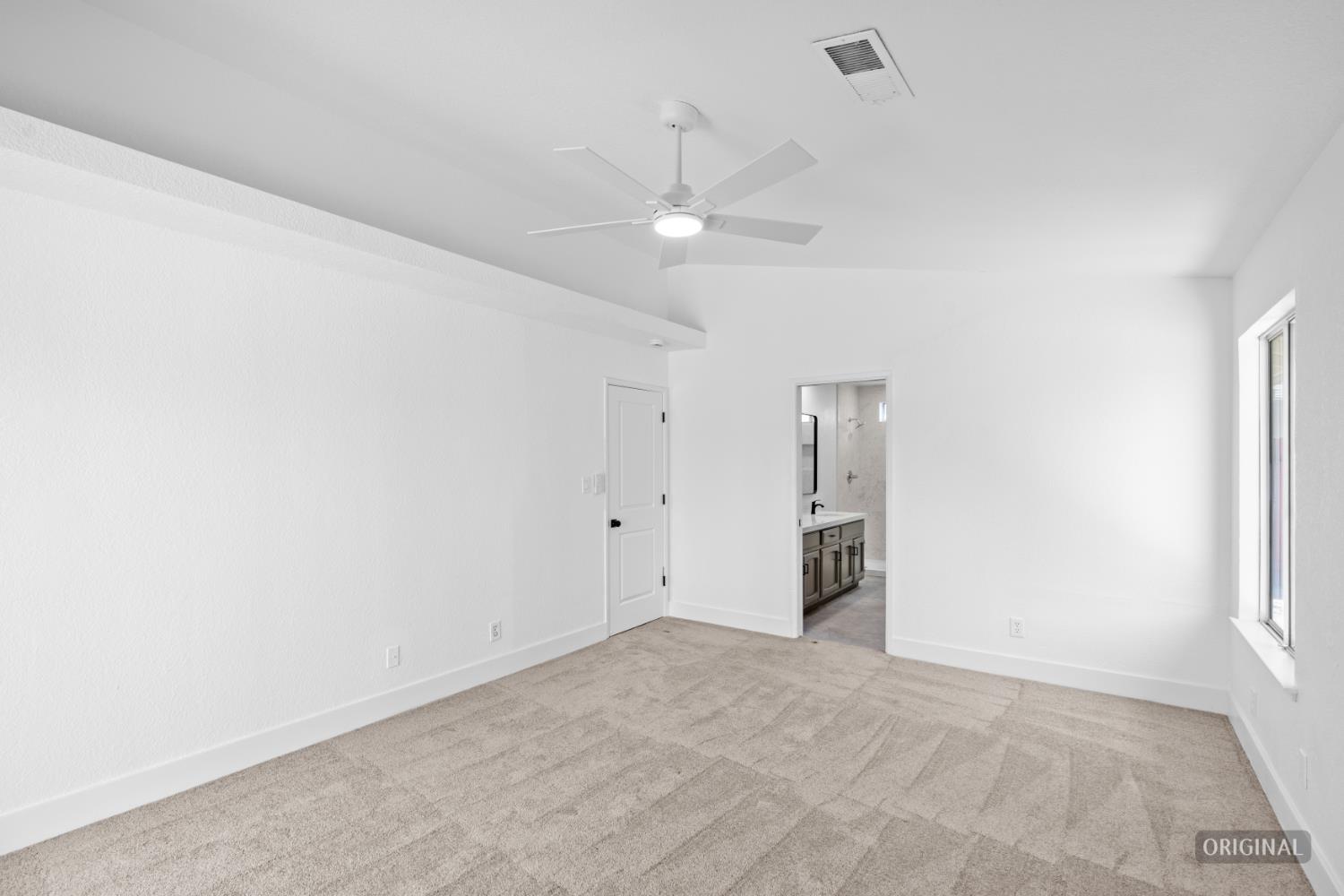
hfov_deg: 96.7
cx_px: 672
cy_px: 448
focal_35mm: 16
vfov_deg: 73.7
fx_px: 597
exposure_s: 1/8
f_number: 8
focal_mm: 16
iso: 200
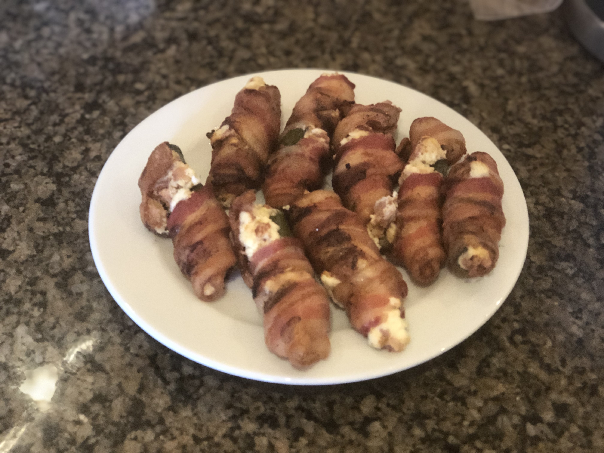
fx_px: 995
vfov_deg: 25.7
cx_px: 302
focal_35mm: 57
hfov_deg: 33.8
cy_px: 226
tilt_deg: -46.8
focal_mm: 6.6
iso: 500
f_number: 2.8
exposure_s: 1/30
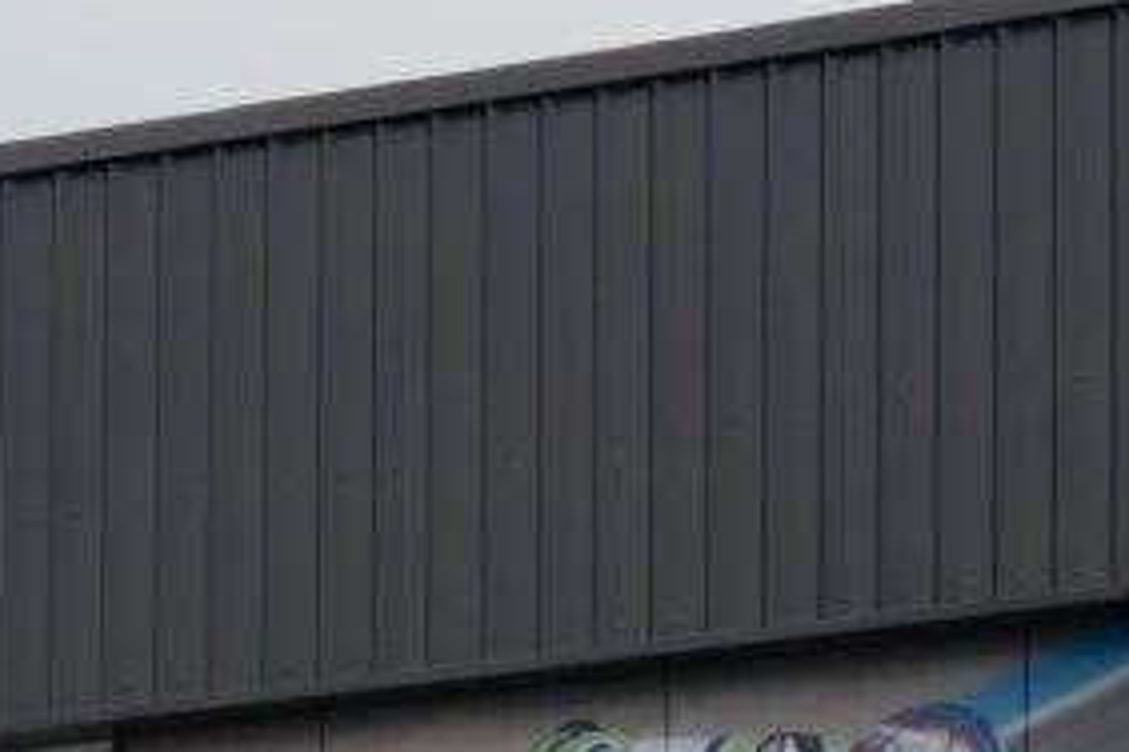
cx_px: 1361
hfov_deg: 7.3
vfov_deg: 4.8
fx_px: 8749
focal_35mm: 279
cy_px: 1908
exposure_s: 1/400
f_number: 6.3
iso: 800
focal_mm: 41
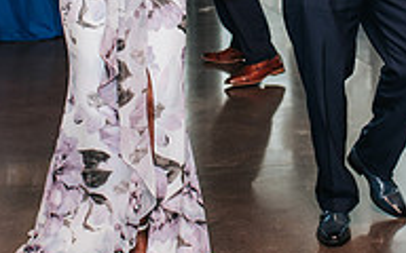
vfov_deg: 10.2
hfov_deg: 16.4
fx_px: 1405
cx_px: 252
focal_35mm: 127
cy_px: -53
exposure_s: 1/160
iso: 400
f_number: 2.8
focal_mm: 35
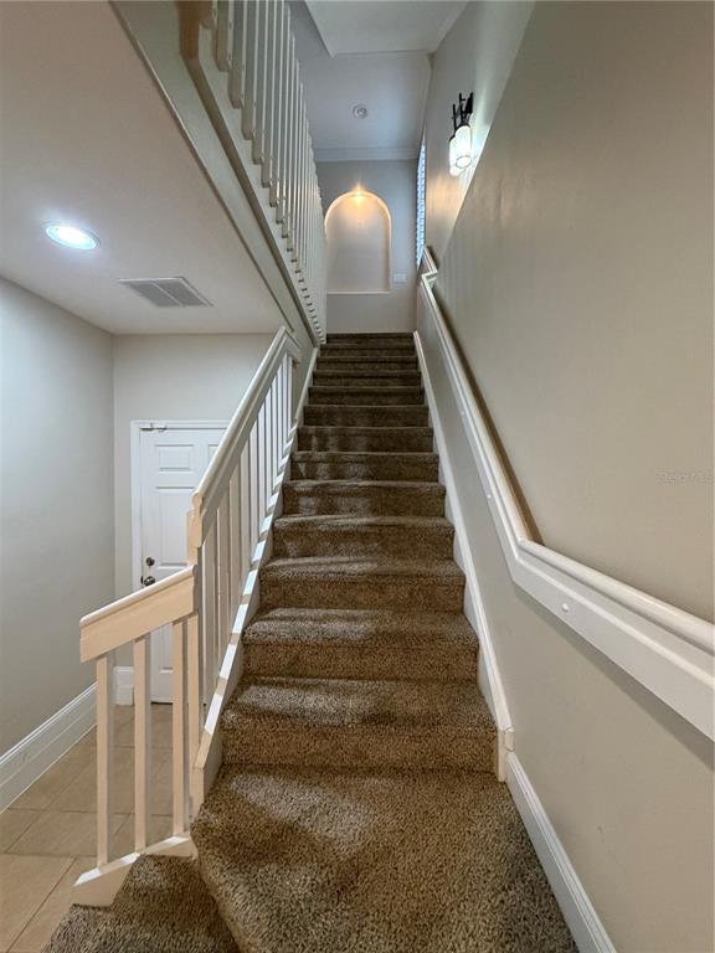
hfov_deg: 85.7
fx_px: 386
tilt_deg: -2.1
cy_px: 476
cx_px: 358
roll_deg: -1.4
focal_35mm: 14
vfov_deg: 102.1
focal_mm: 2.22
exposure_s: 1/60
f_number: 2.2
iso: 500
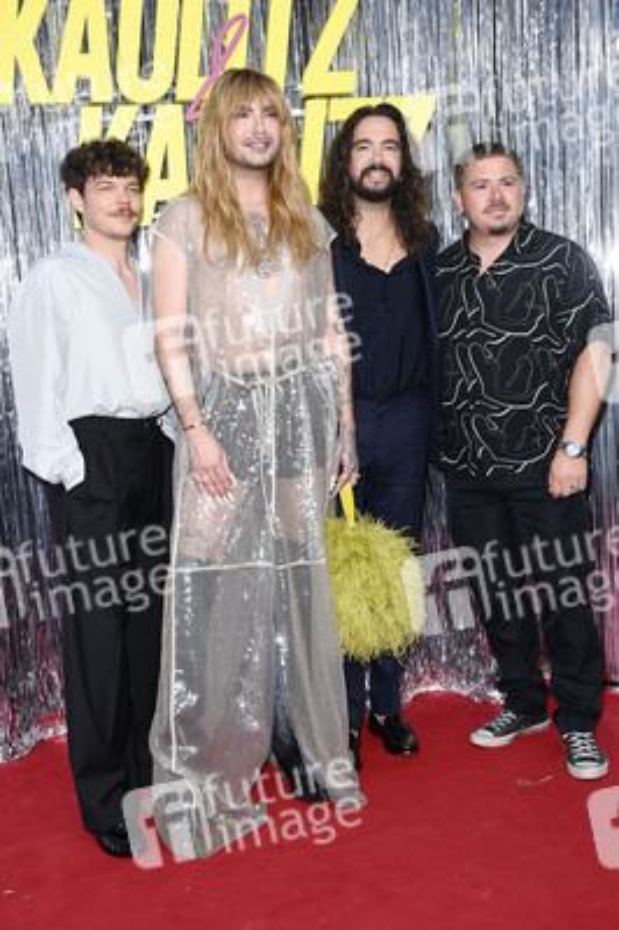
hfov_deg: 28.0
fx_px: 1240
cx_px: 310
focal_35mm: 48
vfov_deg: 41.1
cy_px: 465
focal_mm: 48
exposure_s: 1/250
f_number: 5.6
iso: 400
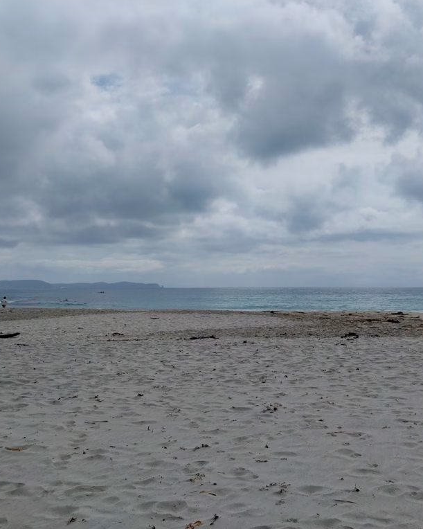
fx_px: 532
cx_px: 333
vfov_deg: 52.8
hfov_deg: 41.6
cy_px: 264
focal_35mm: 34
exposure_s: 1/2467
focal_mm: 4
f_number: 1.8
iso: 20
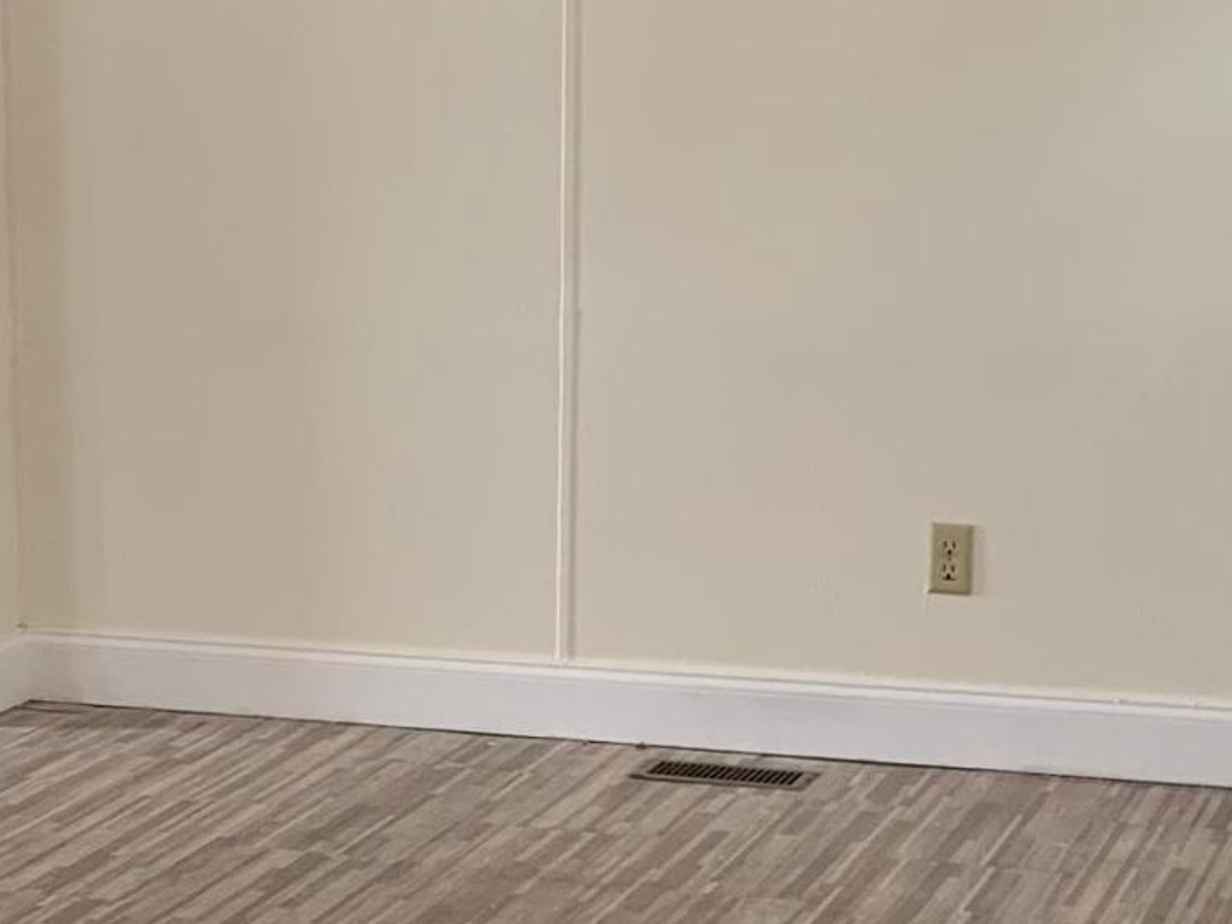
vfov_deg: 14.7
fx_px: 3560
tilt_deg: -12.4
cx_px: 357
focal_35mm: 100
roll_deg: +0.4
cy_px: 737
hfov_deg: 19.5
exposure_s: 1/121
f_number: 1.8
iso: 80
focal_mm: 4.25
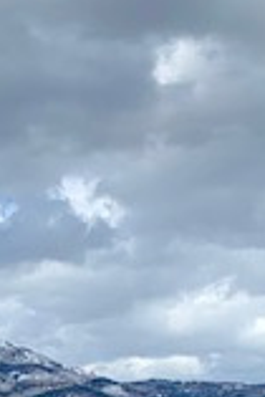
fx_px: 1212
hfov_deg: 12.3
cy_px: 425
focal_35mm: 110
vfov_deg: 18.0
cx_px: -25
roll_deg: +0.6
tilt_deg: +5.1
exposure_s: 1/3937
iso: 25
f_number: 1.8
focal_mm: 4.25
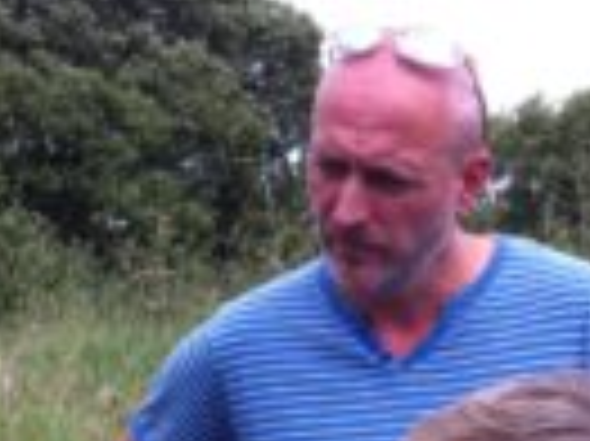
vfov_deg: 14.4
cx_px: 225
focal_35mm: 100
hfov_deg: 19.6
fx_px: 1703
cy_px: 479
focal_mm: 3.85
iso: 80
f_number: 2.8
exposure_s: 1/702
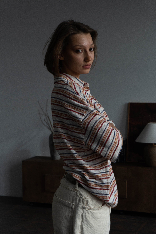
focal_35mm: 75
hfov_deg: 18.2
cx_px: 78
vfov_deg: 27.0
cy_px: 117
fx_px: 487
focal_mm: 50
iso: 400
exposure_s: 1/200
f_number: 5.6
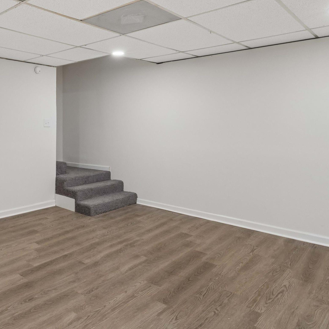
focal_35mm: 27
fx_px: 290
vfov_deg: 58.4
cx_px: 47
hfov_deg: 53.3
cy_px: 125
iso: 400
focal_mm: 16
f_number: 13
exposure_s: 1/2.5
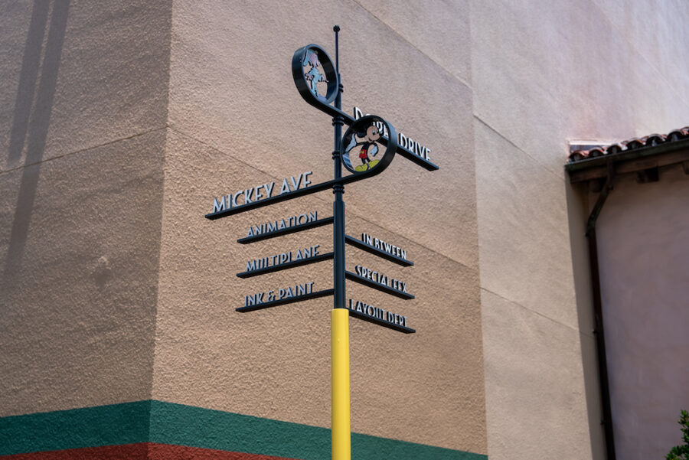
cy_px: 230
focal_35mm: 54
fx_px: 1034
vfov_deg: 25.1
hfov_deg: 36.9
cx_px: 344
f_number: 4
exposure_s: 1/500
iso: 100
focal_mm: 54
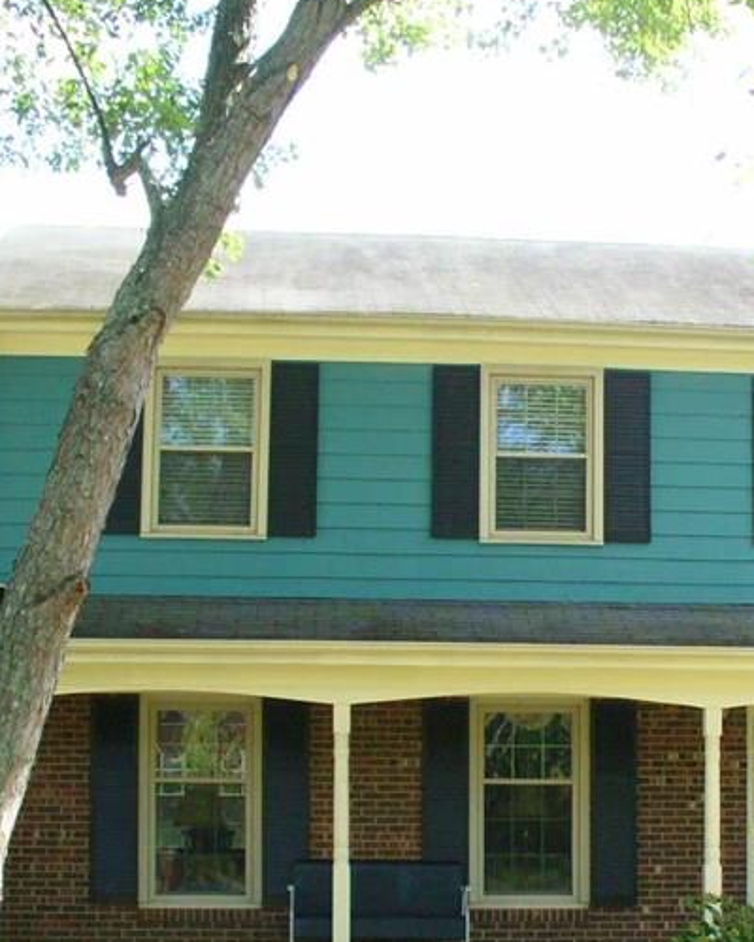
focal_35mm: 74
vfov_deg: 25.4
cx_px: 588
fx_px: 2064
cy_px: 695
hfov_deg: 20.5
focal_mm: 6.1
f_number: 2.8
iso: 200
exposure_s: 1/500
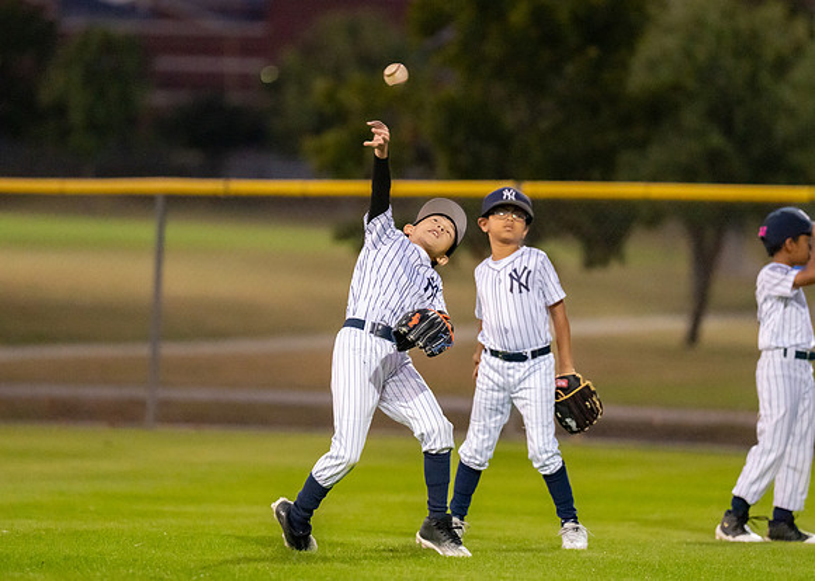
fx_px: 6664
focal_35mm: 288
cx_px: 421
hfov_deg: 7.0
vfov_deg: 5.0
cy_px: 277
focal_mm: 200
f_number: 2.8
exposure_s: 1/1000
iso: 4000
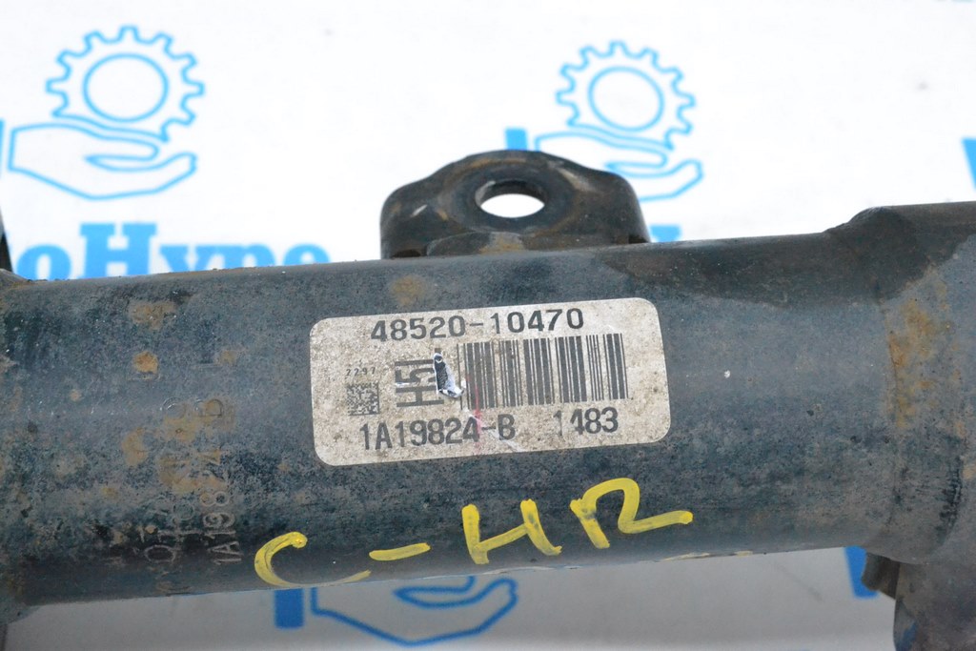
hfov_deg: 41.1
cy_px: 326
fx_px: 1301
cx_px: 488
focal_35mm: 48
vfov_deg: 28.1
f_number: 11
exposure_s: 1/100
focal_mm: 32
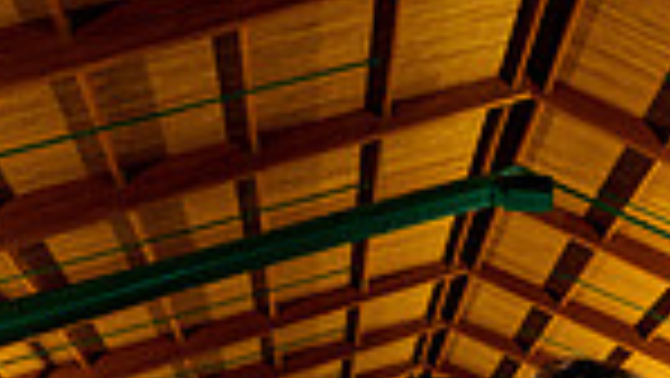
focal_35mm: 79
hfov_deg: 25.9
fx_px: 1404
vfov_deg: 12.1
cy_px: 922
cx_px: 607
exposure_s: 1/250
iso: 1600
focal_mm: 25
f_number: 6.3
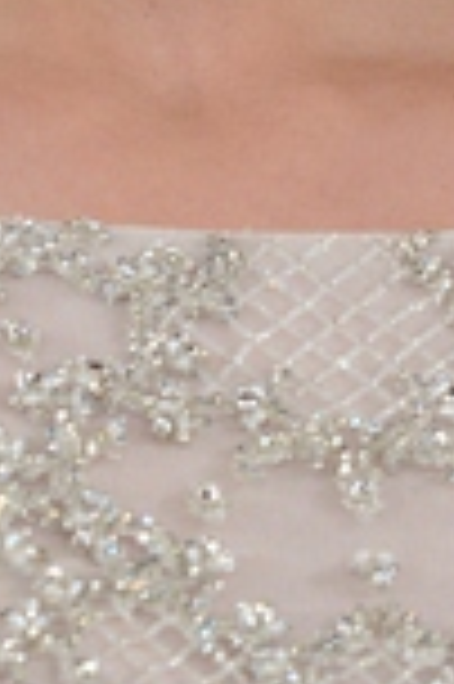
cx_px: -27
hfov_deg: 1.4
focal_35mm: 947
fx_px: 17954
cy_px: 536
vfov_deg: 2.2
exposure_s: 1/125
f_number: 5.6
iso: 1000
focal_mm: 160
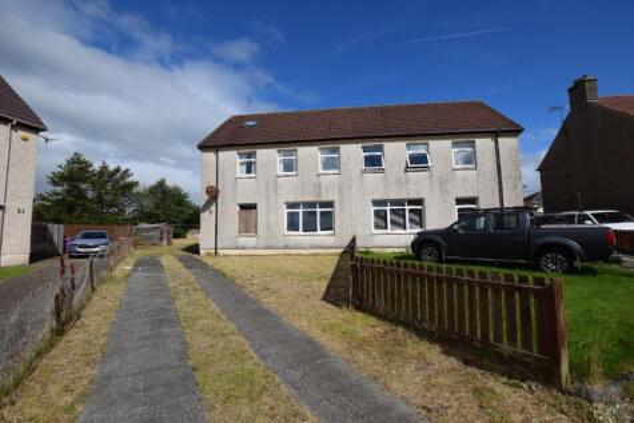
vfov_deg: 77.4
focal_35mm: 15
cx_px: 317
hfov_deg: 100.4
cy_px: 212
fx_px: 264
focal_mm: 10
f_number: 10
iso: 200
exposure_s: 1/400
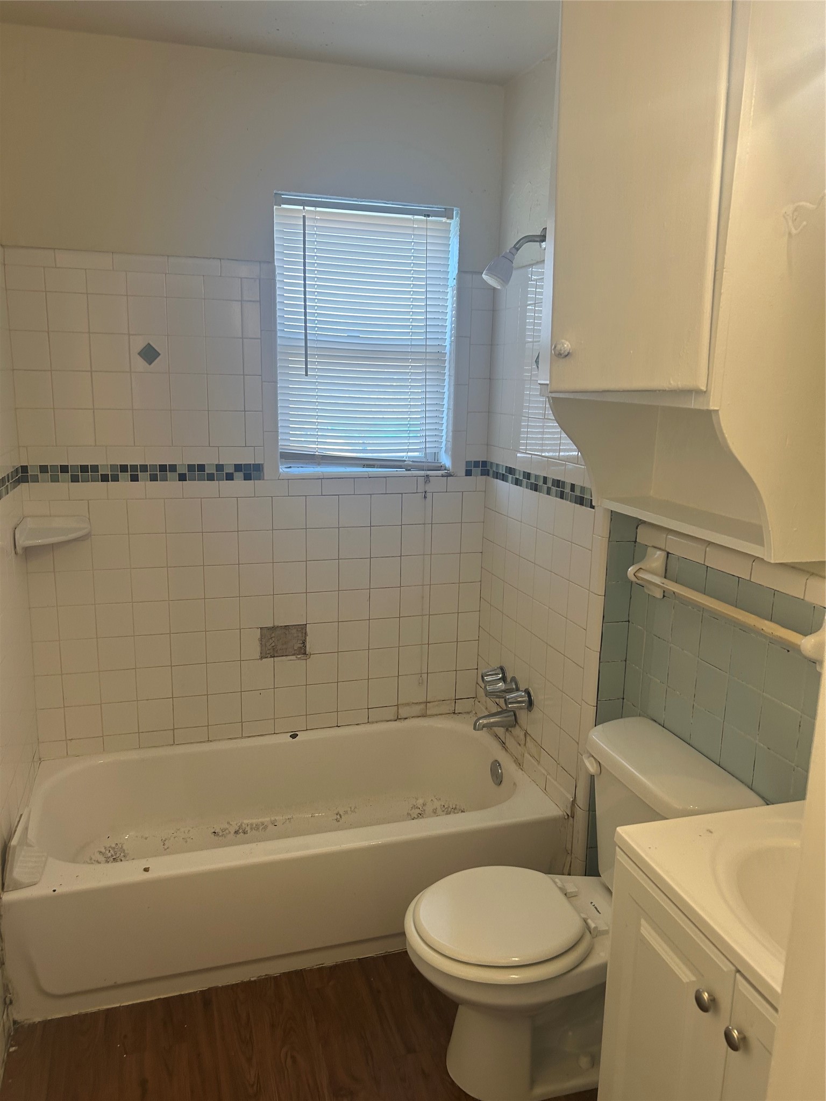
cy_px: 550
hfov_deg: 53.1
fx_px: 827
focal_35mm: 26
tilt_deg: -12.3
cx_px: 413
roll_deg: -1.9
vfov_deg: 67.3
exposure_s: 1/120
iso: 80
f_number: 1.5
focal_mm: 5.7
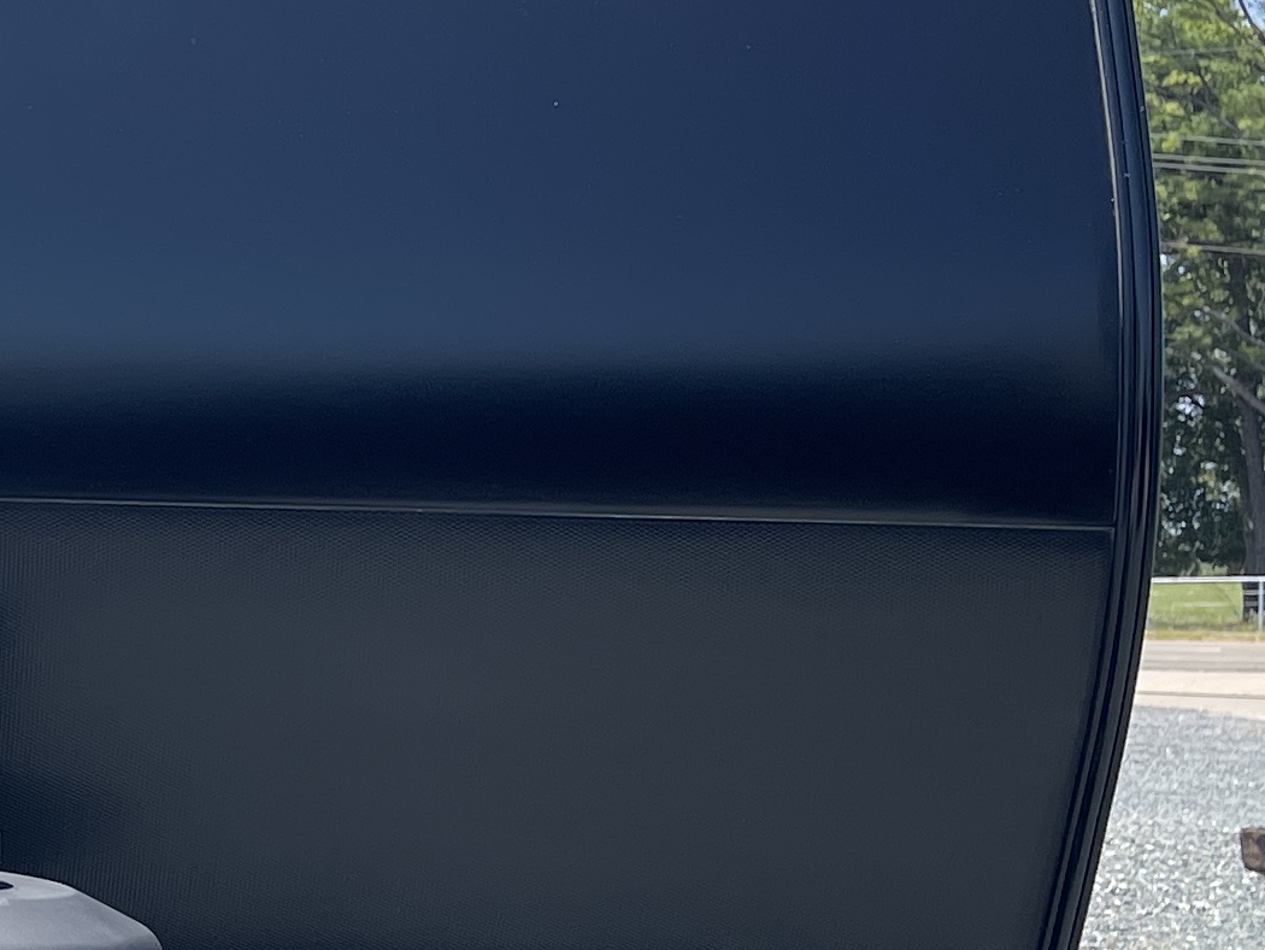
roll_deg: -2.6
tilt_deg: +2.1
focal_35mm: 96
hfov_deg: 18.7
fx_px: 3509
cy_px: 322
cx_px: -448
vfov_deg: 15.4
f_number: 1.6
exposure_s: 1/1912
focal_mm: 5.1
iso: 32
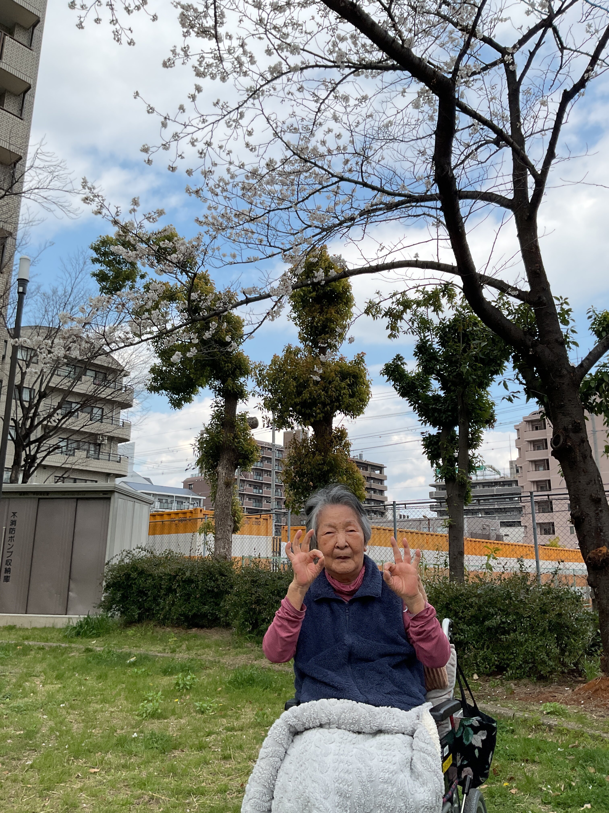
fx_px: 680
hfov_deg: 48.2
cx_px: 304
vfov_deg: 61.7
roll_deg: +0.8
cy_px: 406
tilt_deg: +13.5
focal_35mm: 29
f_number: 1.8
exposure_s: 1/1311
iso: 16
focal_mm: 3
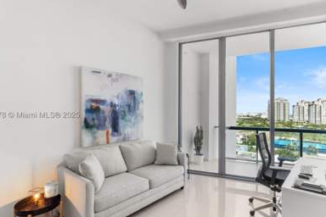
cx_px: 168
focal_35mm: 21
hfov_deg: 82.2
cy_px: 116
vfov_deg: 60.3
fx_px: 187
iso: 250
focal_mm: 16.5
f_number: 14
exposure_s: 1/10
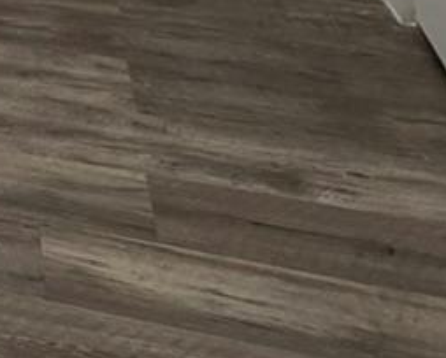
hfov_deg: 12.8
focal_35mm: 110
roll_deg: +3.0
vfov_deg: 12.0
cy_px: -421
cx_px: -671
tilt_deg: -10.6
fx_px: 1454
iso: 40
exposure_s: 1/157
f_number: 2.2
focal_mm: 2.22
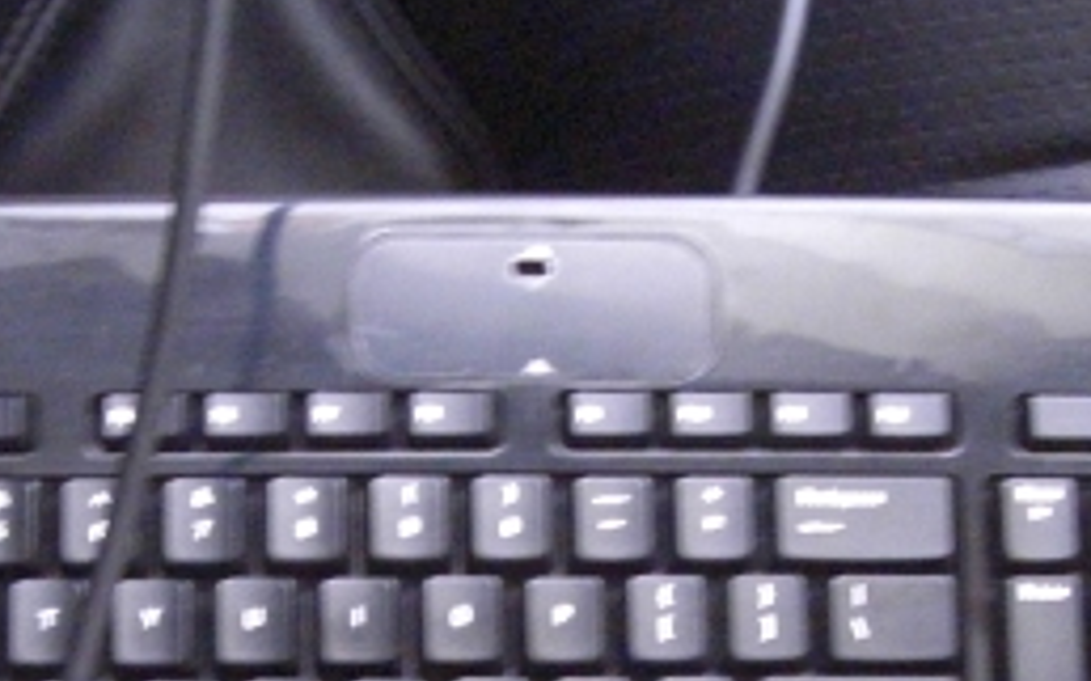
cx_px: 499
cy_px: 753
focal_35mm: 100
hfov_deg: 20.8
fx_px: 2972
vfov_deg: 12.8
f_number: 2.7
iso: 800
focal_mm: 6.2
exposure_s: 1/8
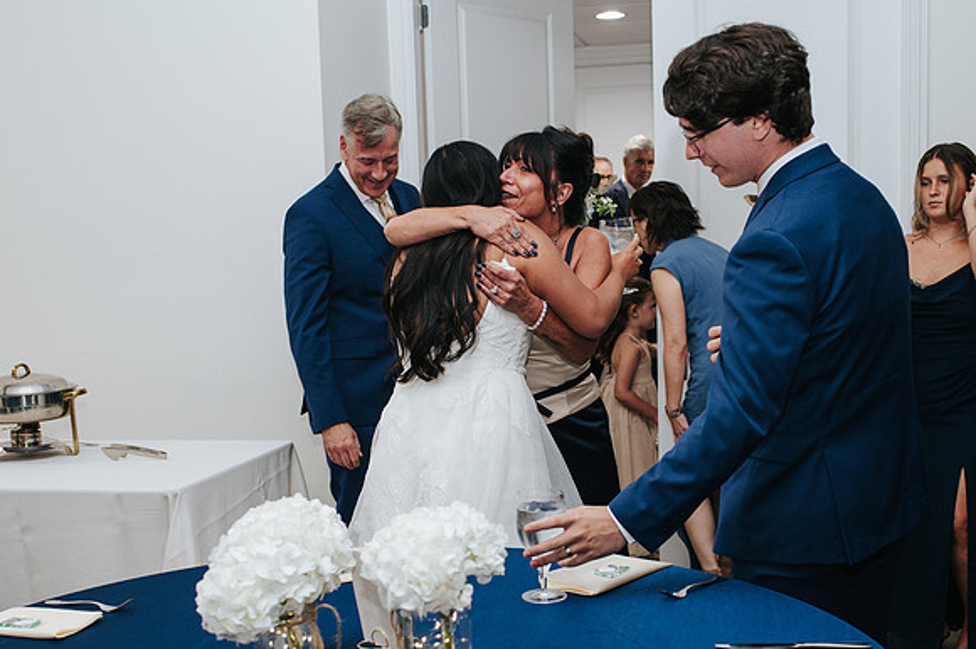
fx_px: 1245
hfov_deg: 42.8
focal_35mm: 46
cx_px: 480
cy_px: 426
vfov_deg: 29.1
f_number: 3.5
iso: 800
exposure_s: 1/200
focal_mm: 35
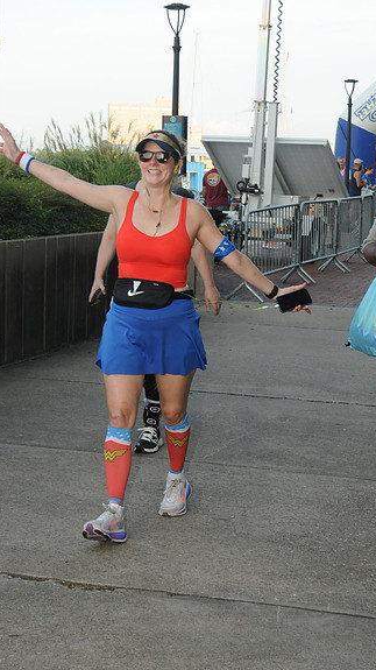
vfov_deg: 27.9
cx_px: 165
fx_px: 1348
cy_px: 337
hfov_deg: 15.9
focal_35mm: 76
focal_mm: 48
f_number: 13
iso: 800
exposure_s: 1/250
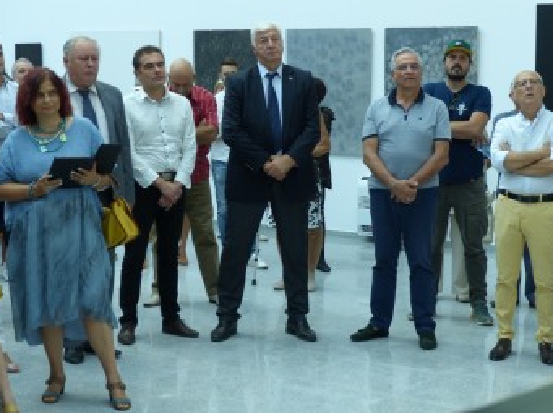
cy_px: 194
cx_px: 300
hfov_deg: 26.3
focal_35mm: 74
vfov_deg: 19.9
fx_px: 1181
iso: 125
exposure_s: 1/60
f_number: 2.8
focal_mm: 11.4
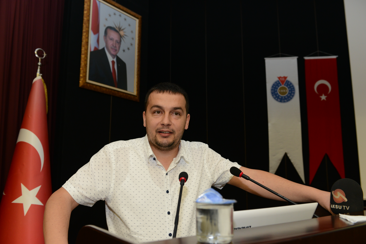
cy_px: 122
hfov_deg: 58.7
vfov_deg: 41.1
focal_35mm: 32
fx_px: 325
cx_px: 183
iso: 1250
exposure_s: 1/125
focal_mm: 32
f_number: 4.5
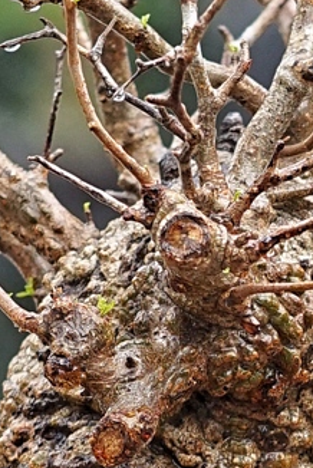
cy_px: 332
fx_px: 8615
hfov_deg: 2.1
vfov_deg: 3.1
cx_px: 218
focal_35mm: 662
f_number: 3.2
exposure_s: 1/800
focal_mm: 90
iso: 320
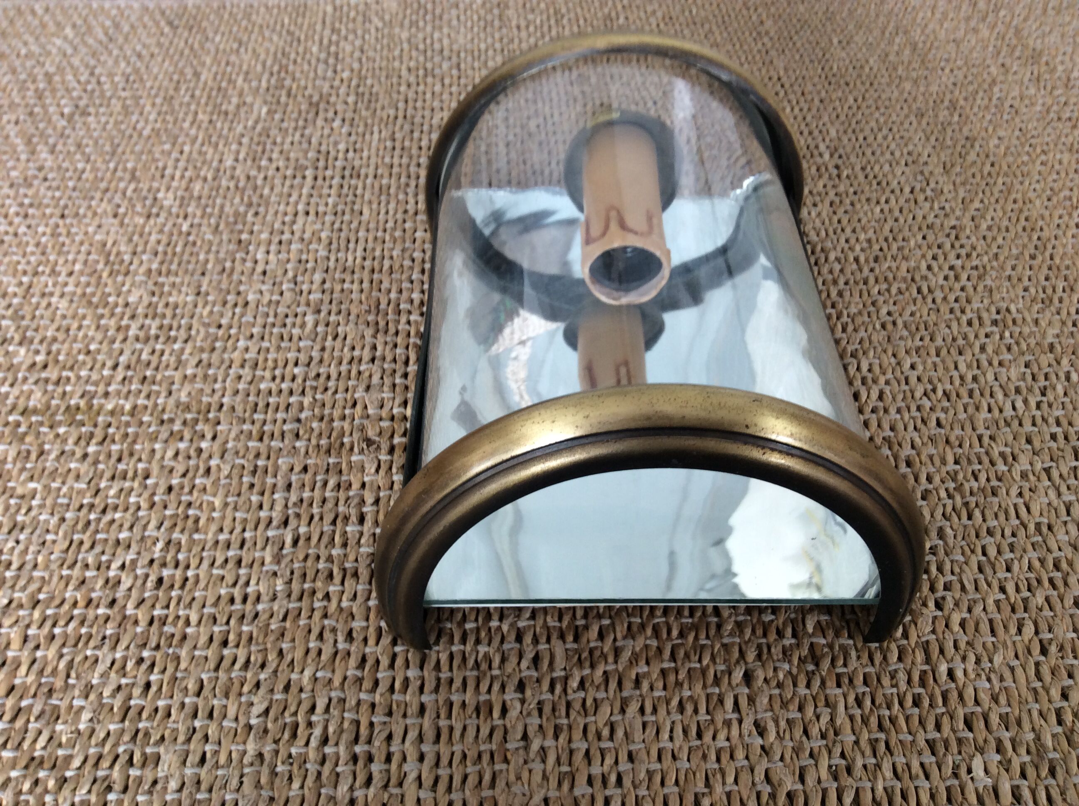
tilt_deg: -47.3
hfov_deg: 56.9
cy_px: 403
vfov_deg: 44.1
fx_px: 996
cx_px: 540
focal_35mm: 32
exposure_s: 1/25
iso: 40
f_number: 2.4
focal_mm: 3.3
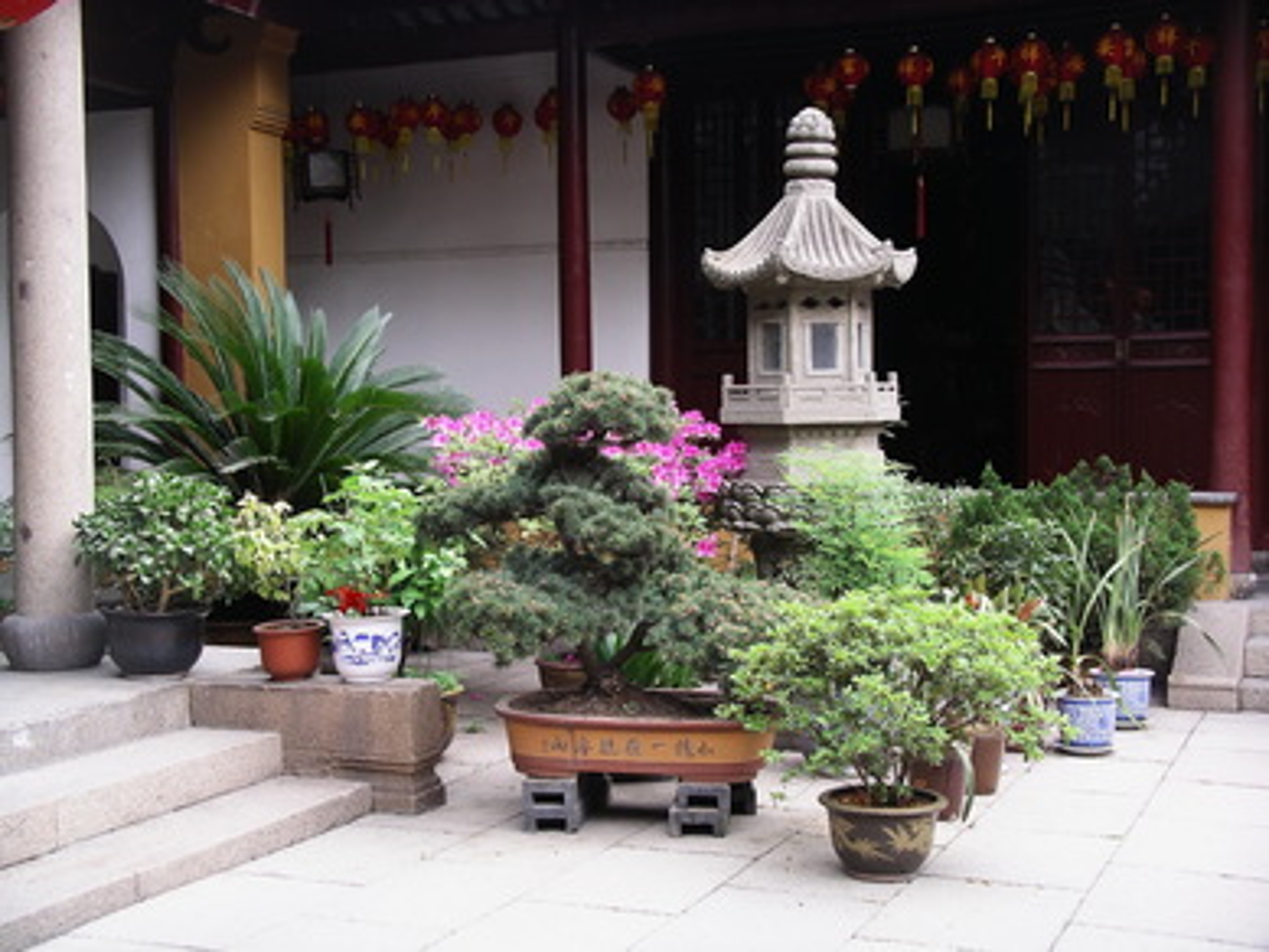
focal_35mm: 52
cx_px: 634
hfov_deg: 36.8
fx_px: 1907
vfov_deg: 28.0
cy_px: 476
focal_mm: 10.9
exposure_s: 1/53
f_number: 3.2
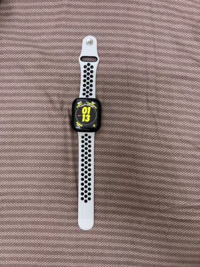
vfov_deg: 67.3
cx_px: 100
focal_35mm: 26
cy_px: 134
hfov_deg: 53.1
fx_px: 200
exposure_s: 1/60
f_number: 1.5
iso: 500
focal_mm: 5.7
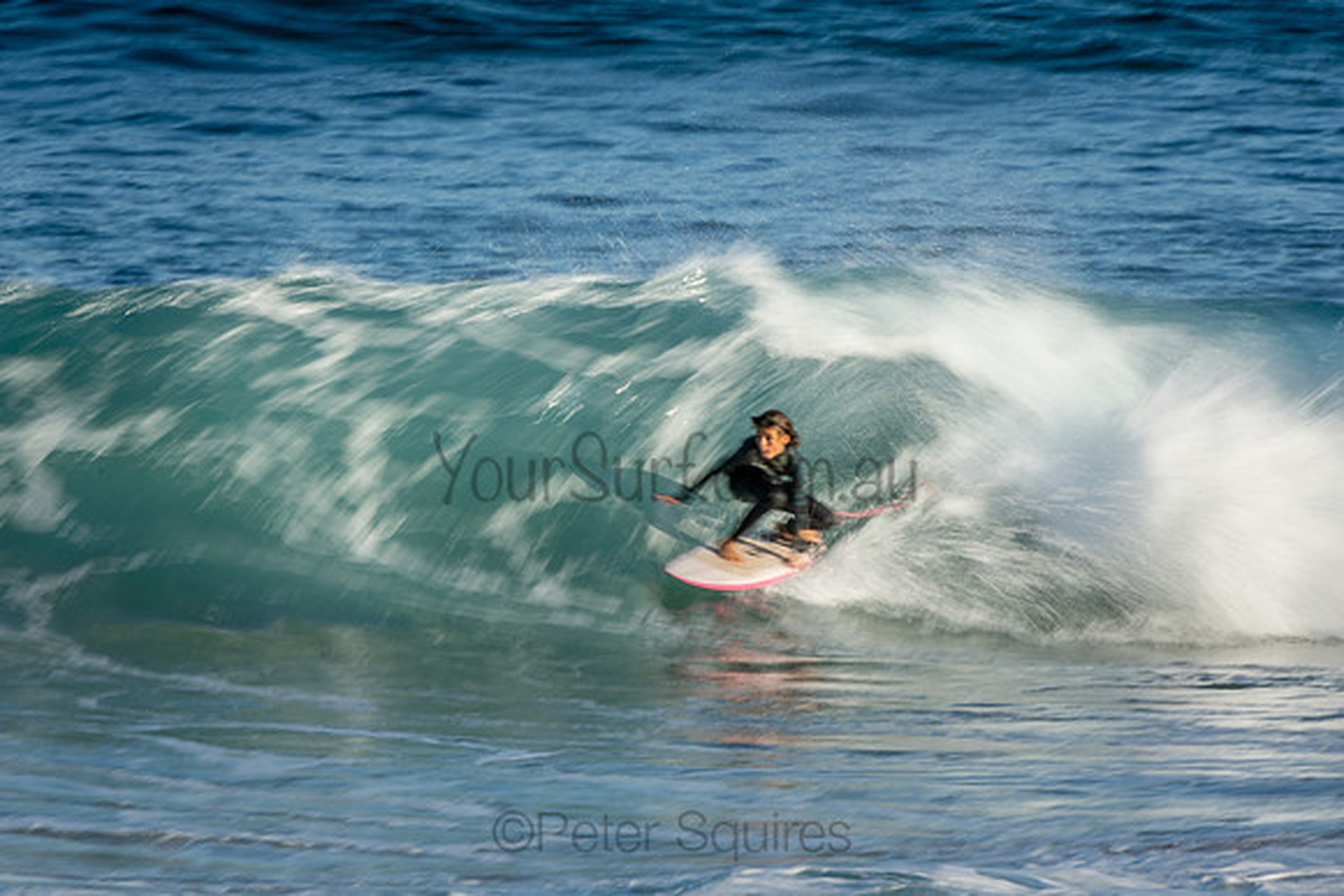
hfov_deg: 3.4
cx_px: 672
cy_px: 448
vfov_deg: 2.3
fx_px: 22404
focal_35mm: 600
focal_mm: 400
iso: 100
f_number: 25
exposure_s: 1/20
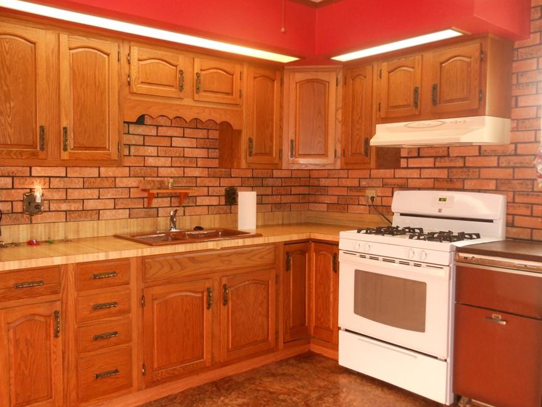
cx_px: 240
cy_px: 207
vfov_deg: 44.2
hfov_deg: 56.7
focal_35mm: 32
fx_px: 501
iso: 320
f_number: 3.7
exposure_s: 1/25
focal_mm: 5
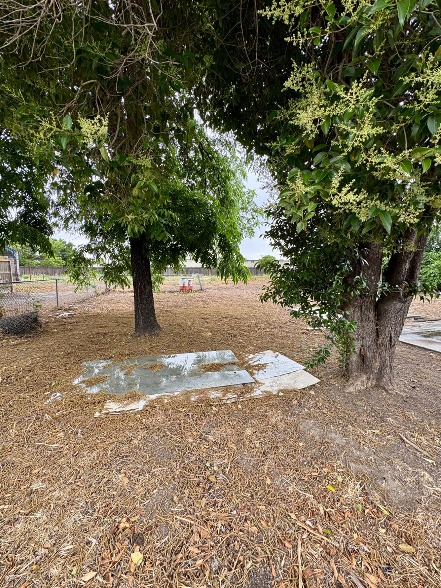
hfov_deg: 85.7
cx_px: 220
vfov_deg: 102.1
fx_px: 238
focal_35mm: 14
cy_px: 294
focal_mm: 2.22
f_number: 2.2
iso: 40
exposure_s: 1/185
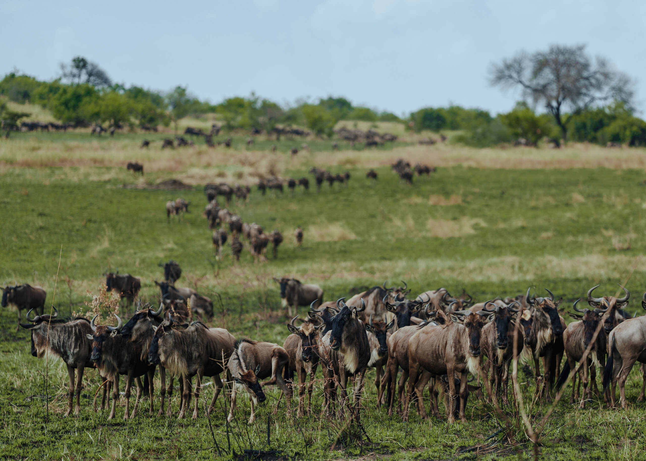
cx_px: 392
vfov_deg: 7.5
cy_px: 230
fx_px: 3534
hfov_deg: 10.4
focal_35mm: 193
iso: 100
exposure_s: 1/1000
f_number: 2.8
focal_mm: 159
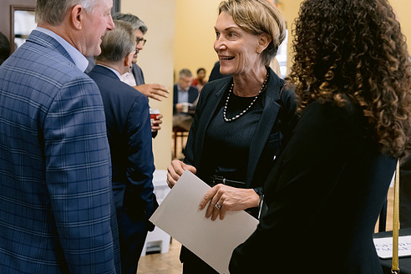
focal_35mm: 59
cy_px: 116
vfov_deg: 23.0
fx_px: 674
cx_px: 183
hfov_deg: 33.9
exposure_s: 1/160
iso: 3200
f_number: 4
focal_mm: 50
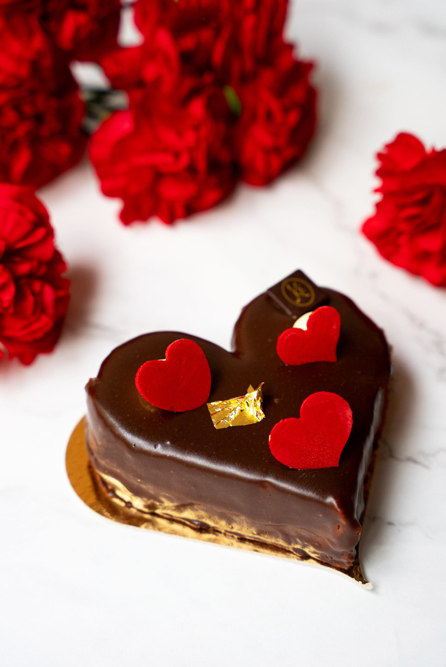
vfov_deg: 30.0
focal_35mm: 67
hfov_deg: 20.3
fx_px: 1245
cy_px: 334
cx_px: 223
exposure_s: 1/160
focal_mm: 67.1
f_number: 4
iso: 1000
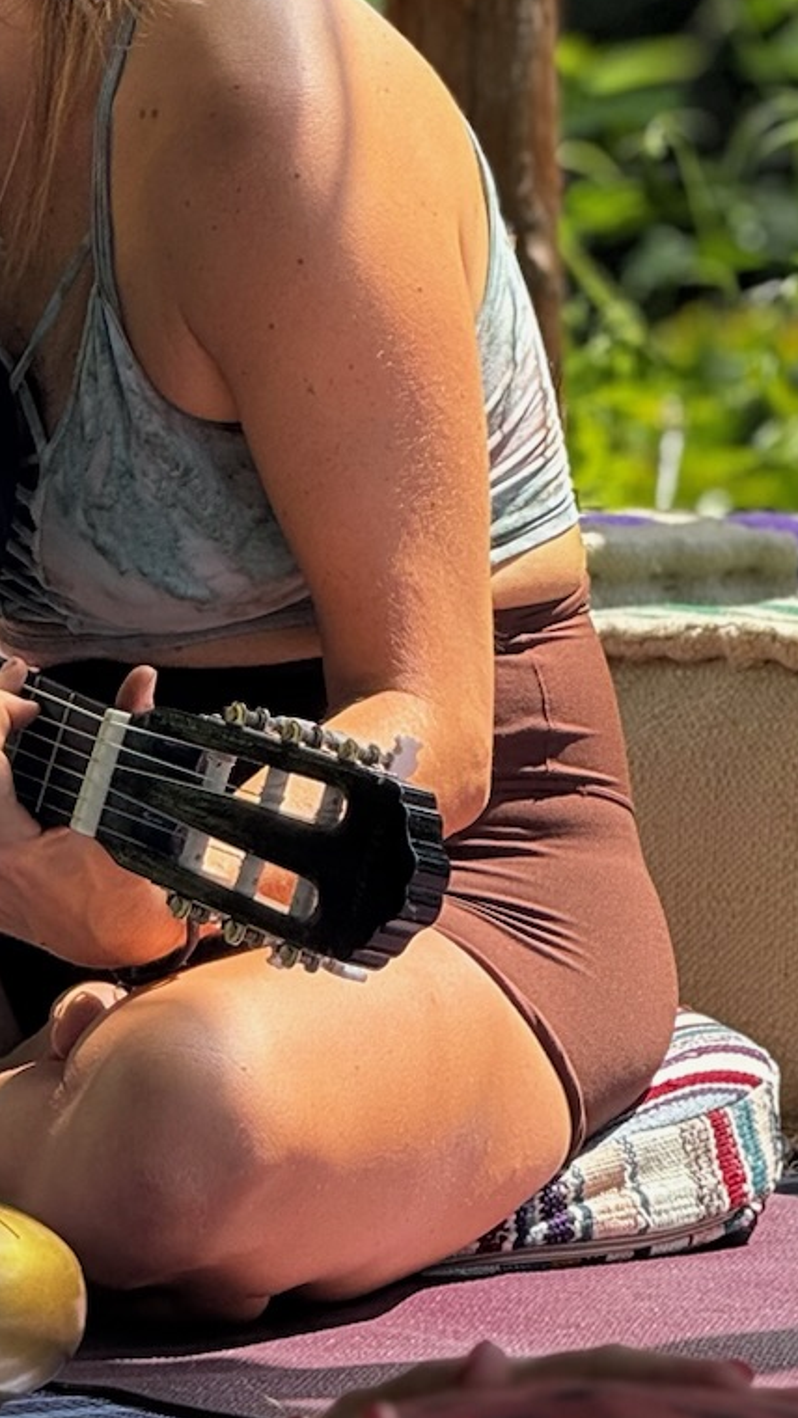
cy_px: 270
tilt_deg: -3.5
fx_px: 13243
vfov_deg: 6.1
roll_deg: +0.9
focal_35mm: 352
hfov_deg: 3.4
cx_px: -76
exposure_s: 1/249
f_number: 2.8
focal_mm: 15.66
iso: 50
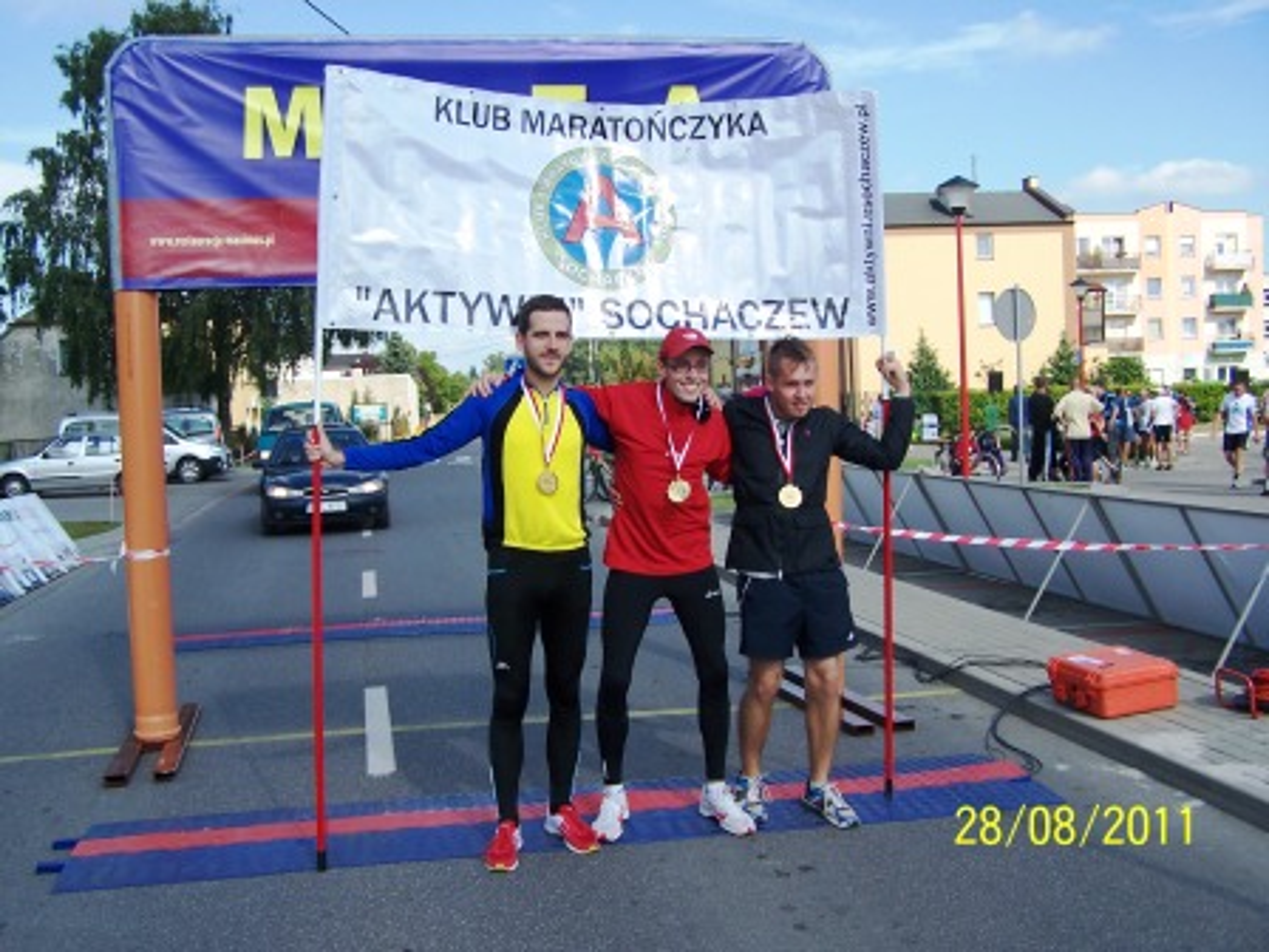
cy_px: 476
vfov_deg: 37.7
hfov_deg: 49.0
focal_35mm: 38
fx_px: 1393
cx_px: 634
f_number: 2.8
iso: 80
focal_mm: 6.3
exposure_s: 1/800
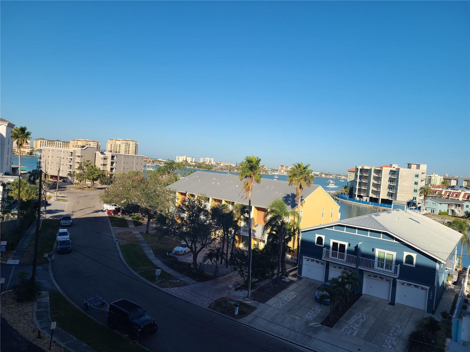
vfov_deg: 53.1
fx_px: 353
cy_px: 176
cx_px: 235
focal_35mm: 26
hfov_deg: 67.3
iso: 40
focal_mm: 5.4
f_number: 1.8
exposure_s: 1/2859
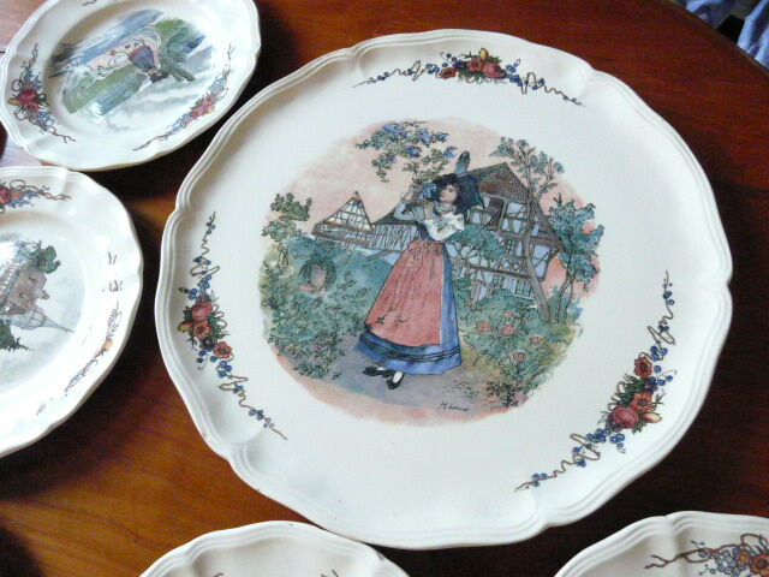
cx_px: 384
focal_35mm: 28
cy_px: 288
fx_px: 622
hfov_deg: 63.4
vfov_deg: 49.7
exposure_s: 1/100
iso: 1250
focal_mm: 4.6
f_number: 3.6
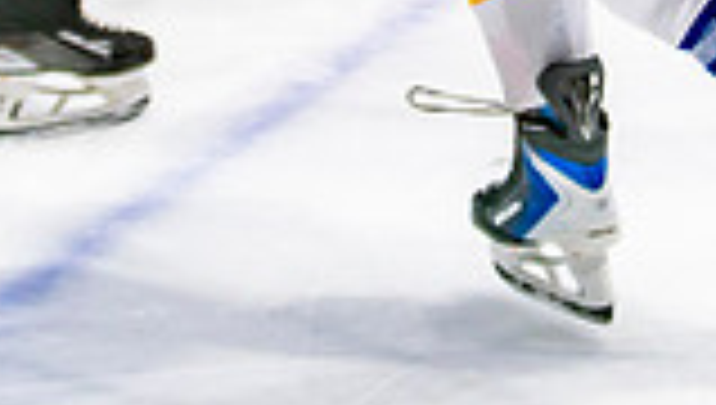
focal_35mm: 309
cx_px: 488
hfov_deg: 7.0
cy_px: -394
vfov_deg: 3.9
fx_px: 5875
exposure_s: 1/640
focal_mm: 70
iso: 400
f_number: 2.8
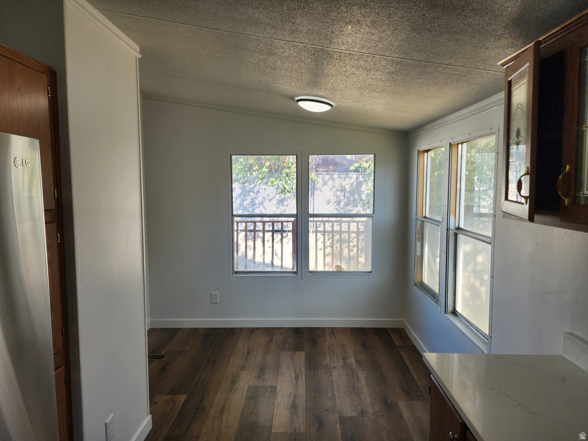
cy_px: 220
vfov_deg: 58.9
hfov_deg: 73.9
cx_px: 294
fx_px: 391
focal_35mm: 23
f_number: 1.8
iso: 25
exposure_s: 1/120
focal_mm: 6.4
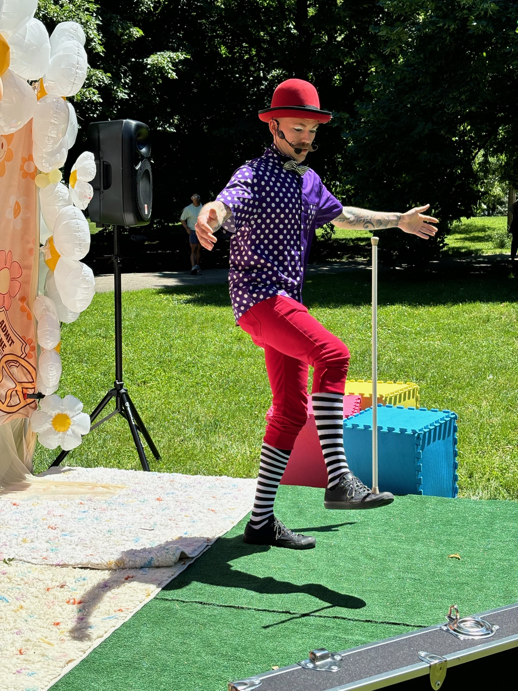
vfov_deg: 36.8
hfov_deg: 28.0
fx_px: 1038
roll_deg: -0.4
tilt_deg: -6.6
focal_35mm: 52
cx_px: 259
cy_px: 346
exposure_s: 1/1233
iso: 32
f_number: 1.6
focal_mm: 5.96
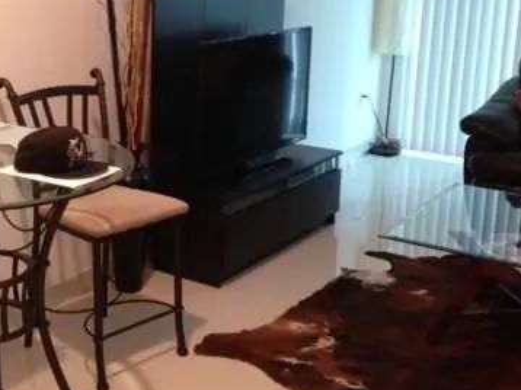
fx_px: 887
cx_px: 150
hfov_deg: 32.3
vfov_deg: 24.7
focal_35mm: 59
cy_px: 150
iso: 200
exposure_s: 1/20
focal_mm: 4.13
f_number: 2.4
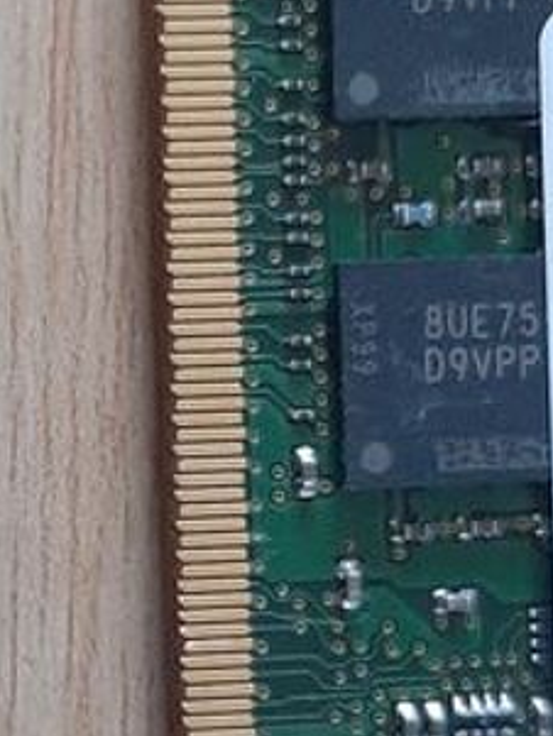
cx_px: -71
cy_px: 351
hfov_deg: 12.6
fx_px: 2448
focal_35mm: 115
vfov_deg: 17.1
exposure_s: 1/60
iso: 200
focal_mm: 3.93
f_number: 1.7
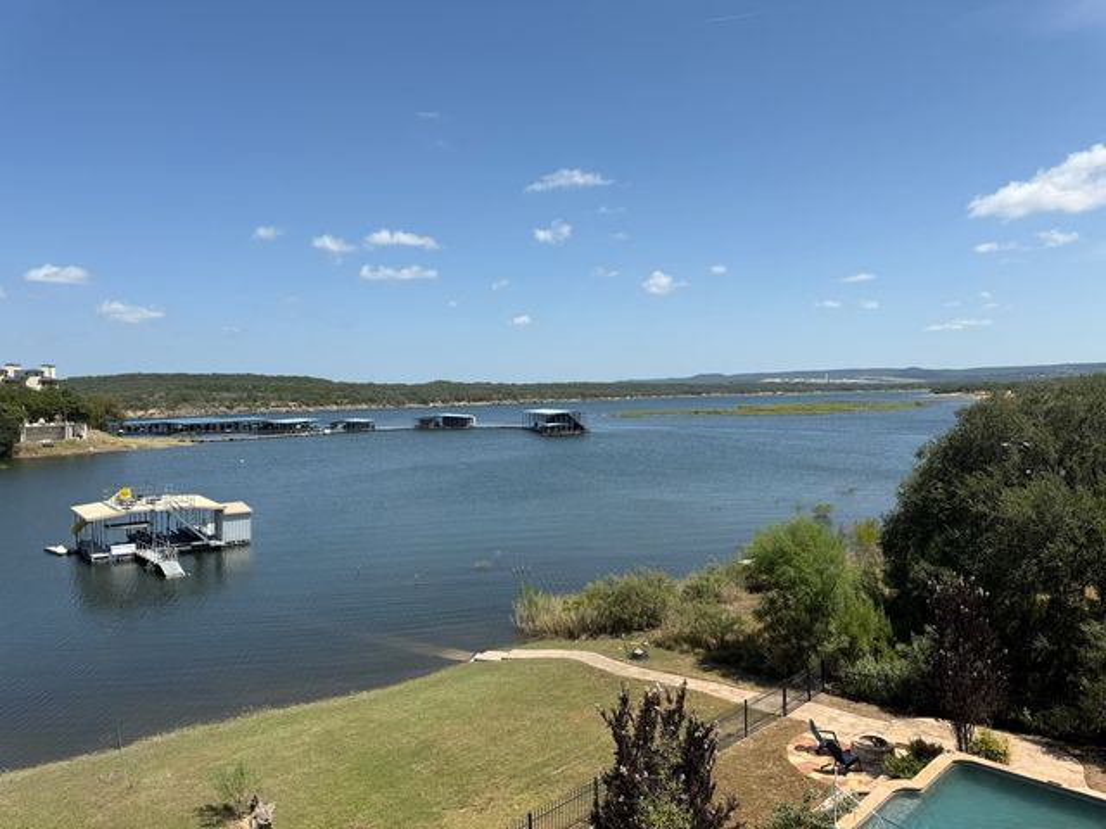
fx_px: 767
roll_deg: +0.6
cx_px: 553
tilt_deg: -1.3
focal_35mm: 24
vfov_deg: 56.8
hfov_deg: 71.6
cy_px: 414
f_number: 1.78
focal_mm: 6.76
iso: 80
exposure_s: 1/5319
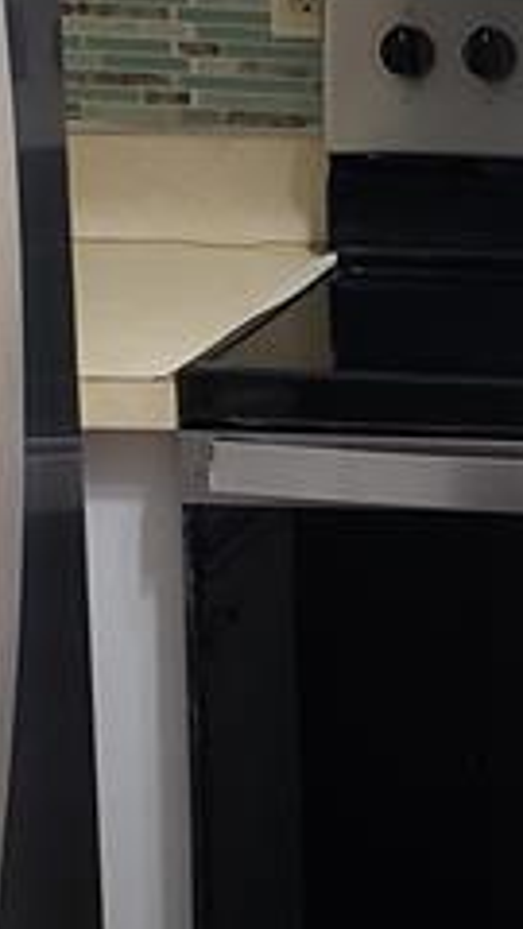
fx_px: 2983
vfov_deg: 17.7
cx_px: 988
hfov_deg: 9.5
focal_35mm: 121
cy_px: 569
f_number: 2.4
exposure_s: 1/60
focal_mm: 4.3
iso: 320
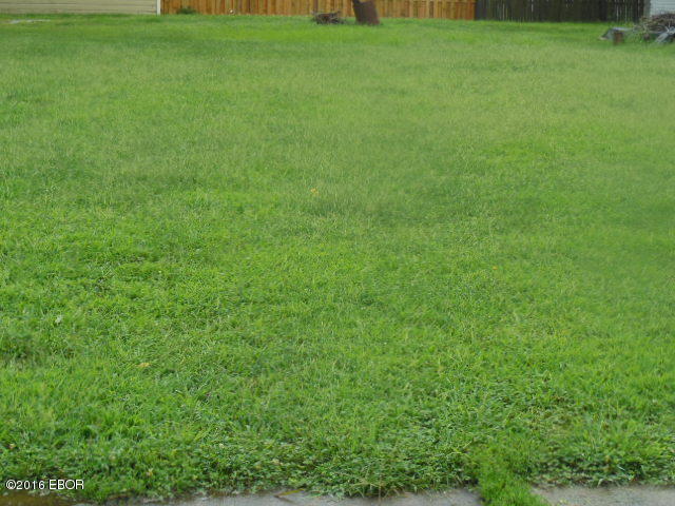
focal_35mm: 80
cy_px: 253
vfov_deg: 18.4
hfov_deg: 24.4
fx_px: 1560
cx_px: 338
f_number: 5.4
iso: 125
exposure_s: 1/125
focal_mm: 14.3
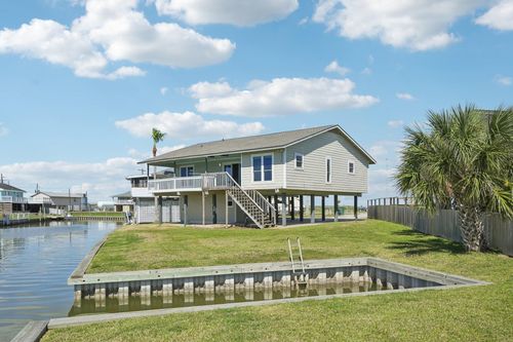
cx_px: 256
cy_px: 171
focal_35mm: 29
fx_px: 413
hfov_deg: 63.7
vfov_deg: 44.9
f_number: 8
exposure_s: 1/2000
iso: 400
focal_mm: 29
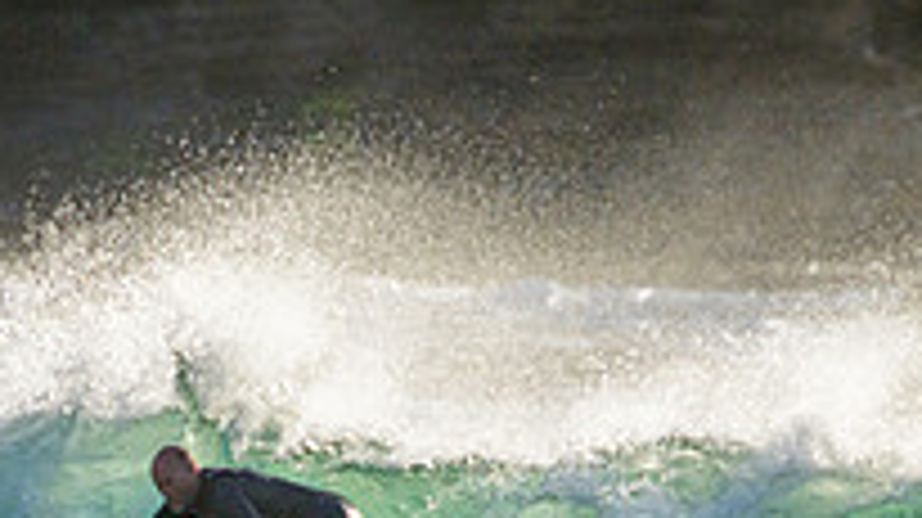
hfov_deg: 0.9
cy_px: 750
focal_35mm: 2376
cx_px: 279
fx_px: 58050
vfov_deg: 0.5
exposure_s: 1/2000
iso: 1000
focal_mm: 800
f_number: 11
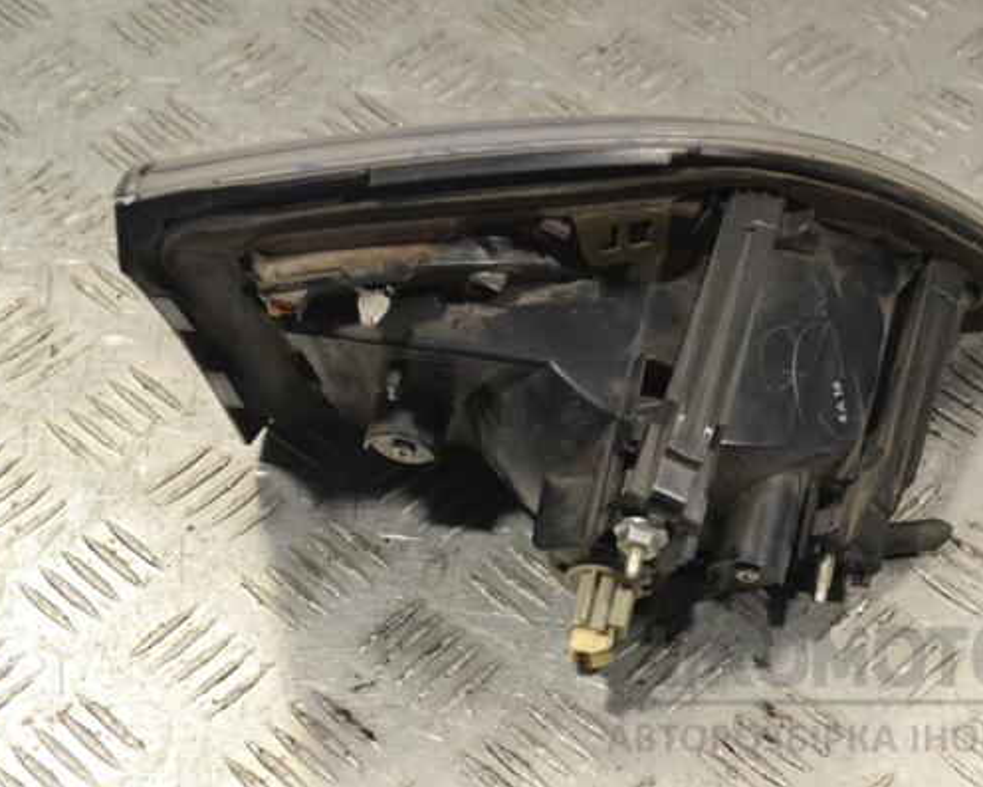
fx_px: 2723
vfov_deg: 16.4
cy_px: 393
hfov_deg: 20.5
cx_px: 569
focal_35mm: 94
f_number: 9
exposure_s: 1/320
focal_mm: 55
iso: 3200
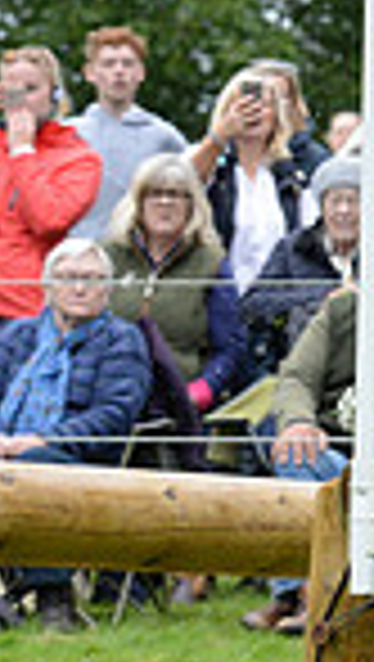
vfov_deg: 3.3
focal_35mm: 659
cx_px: 1212
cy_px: 230
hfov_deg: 1.8
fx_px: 11585
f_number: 8
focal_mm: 160
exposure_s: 1/1000
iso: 2000
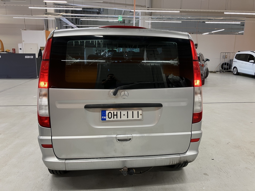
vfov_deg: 49.7
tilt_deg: -10.9
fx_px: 206
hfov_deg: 63.4
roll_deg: +0.3
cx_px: 128
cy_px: 96
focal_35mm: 28
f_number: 1.8
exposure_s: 1/50
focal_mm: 3.99
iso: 50
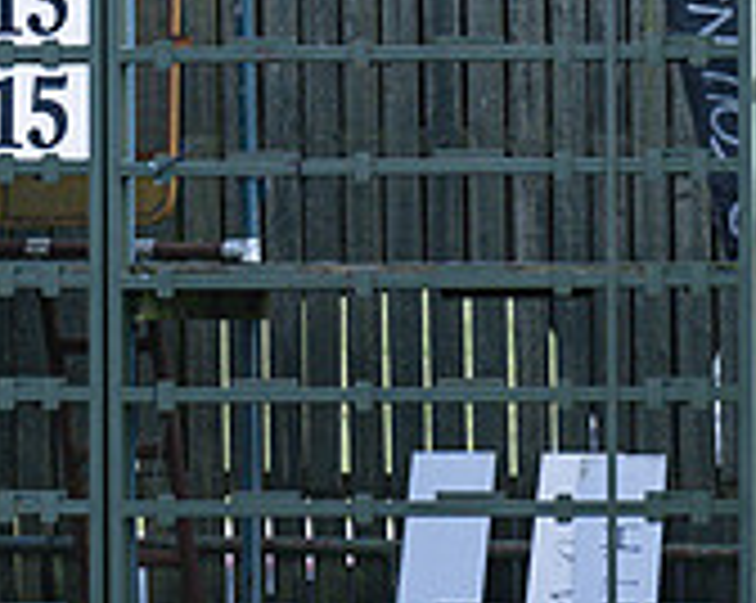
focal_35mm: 1134
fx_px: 25343
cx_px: -78
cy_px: -36
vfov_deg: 1.4
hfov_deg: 1.7
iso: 400
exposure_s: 1/1000
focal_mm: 200
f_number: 4
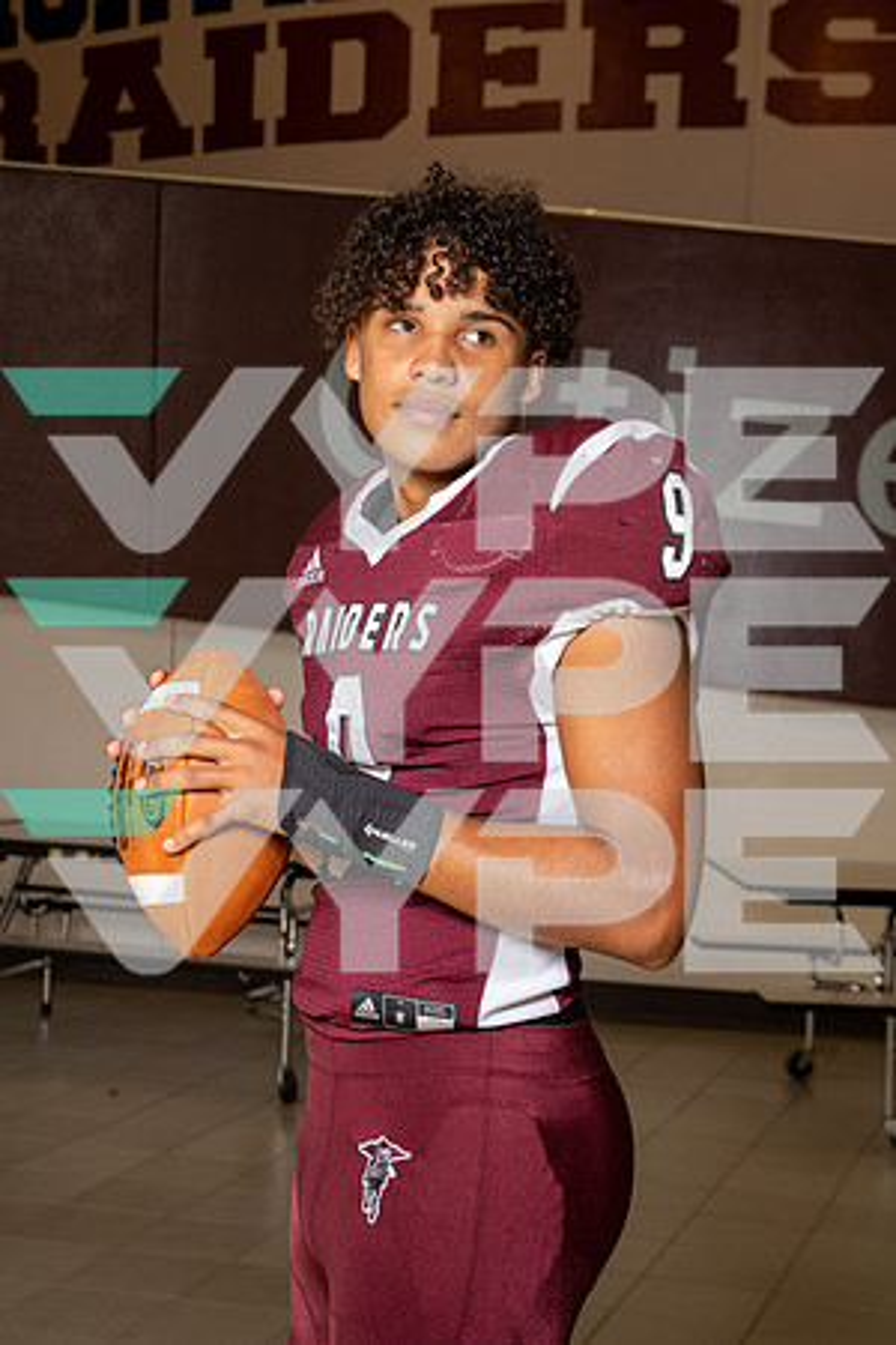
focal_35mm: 59
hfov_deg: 23.0
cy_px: 672
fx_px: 2202
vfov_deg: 33.9
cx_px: 448
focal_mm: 59
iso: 800
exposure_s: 1/250
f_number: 8
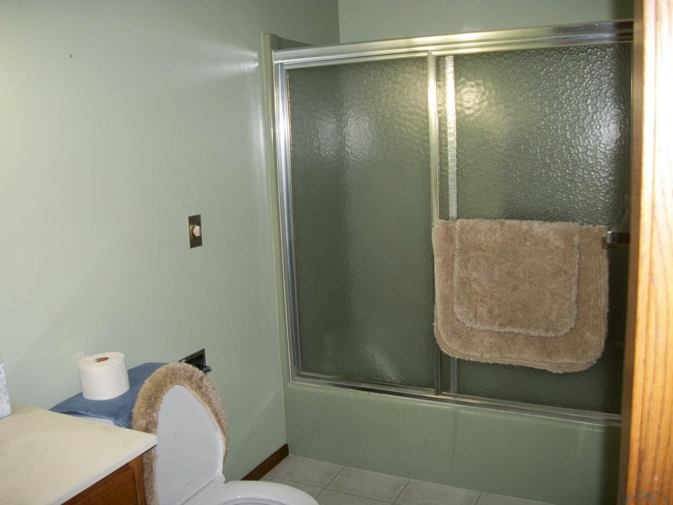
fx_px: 642
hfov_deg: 55.3
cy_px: 258
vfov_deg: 42.9
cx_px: 333
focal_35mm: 33
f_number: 2.9
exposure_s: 1/30
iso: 160
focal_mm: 5.7
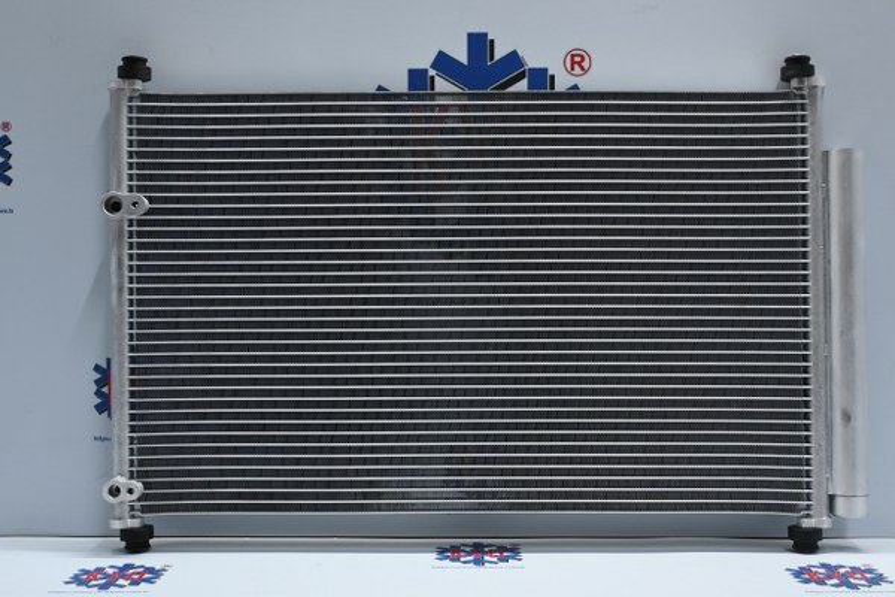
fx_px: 1137
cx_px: 448
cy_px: 298
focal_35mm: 46
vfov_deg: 29.4
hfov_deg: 43.0
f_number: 4.8
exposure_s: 1/50
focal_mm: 30.5
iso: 640
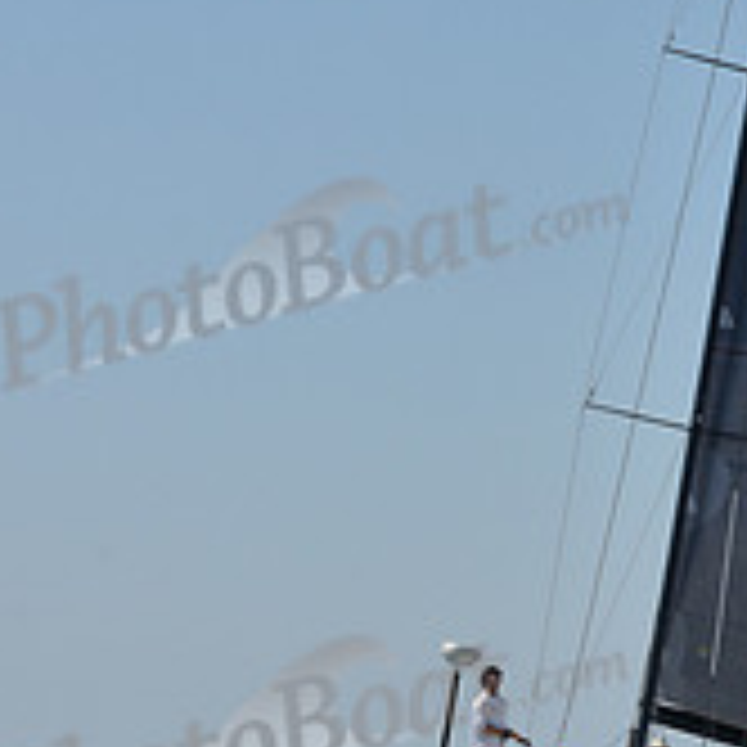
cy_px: -22
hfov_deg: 8.3
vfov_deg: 8.4
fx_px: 5078
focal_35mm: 208
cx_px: 862
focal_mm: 70
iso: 250
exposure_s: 1/1250
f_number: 10
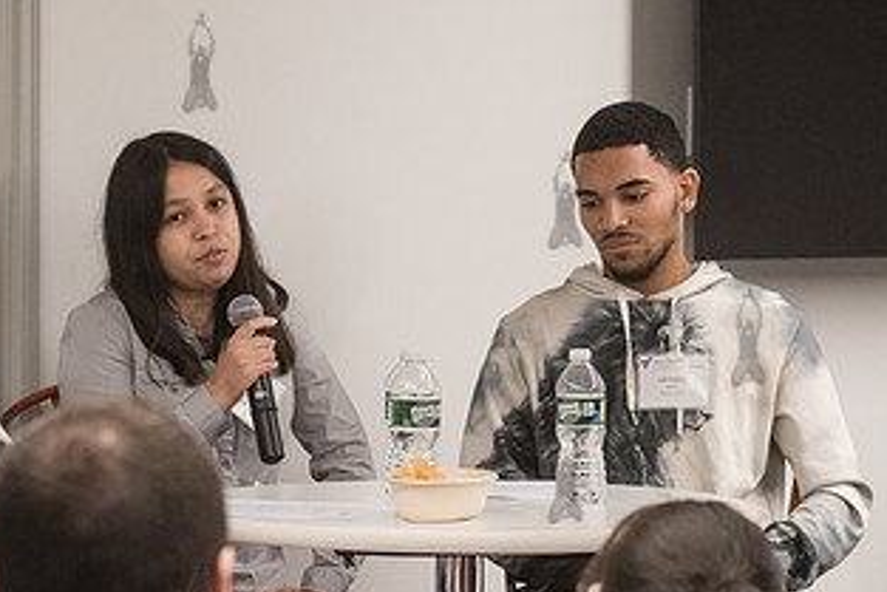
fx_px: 4486
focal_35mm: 182
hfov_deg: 11.3
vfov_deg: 7.6
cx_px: 260
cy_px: 274
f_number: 4
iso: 2500
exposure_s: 1/250
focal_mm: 80
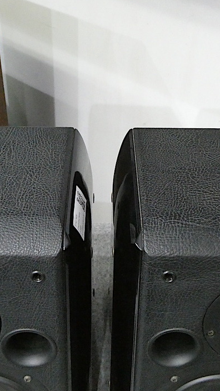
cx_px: 94
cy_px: 197
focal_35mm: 49
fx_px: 508
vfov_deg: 42.1
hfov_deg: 24.4
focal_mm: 5.8
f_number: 3.6
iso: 1600
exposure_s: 1/80
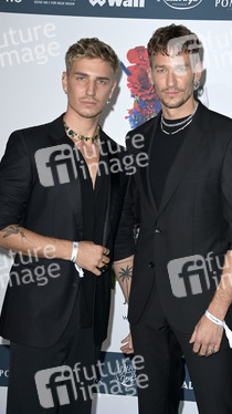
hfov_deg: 18.5
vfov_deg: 32.4
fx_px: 712
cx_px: 124
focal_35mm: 65
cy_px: 216
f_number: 6.3
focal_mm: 58
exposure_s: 1/250
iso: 640
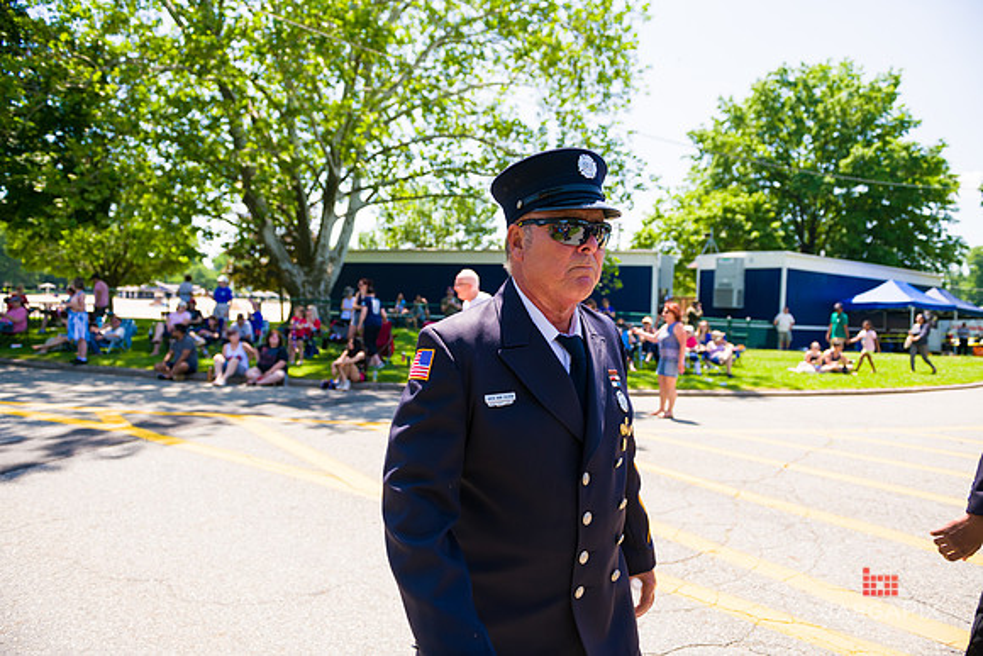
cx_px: 492
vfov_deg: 53.2
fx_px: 655
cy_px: 328
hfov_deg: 73.7
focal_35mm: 24
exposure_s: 1/1250
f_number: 5
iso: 200
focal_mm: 24
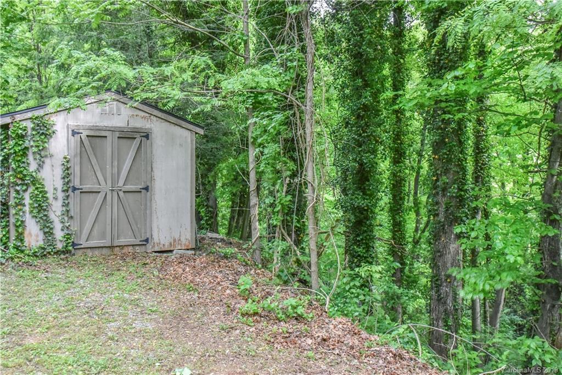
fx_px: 500
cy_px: 188
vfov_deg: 41.1
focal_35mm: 32
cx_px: 281
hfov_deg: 58.7
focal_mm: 32
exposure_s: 1/125
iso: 4000
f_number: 11
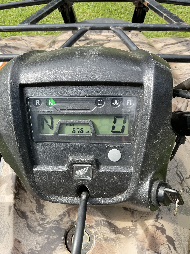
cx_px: 95
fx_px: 212
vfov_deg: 61.7
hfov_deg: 48.2
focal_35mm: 29
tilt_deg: -55.0
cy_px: 127
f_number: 1.8
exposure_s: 1/540
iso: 16
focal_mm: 3
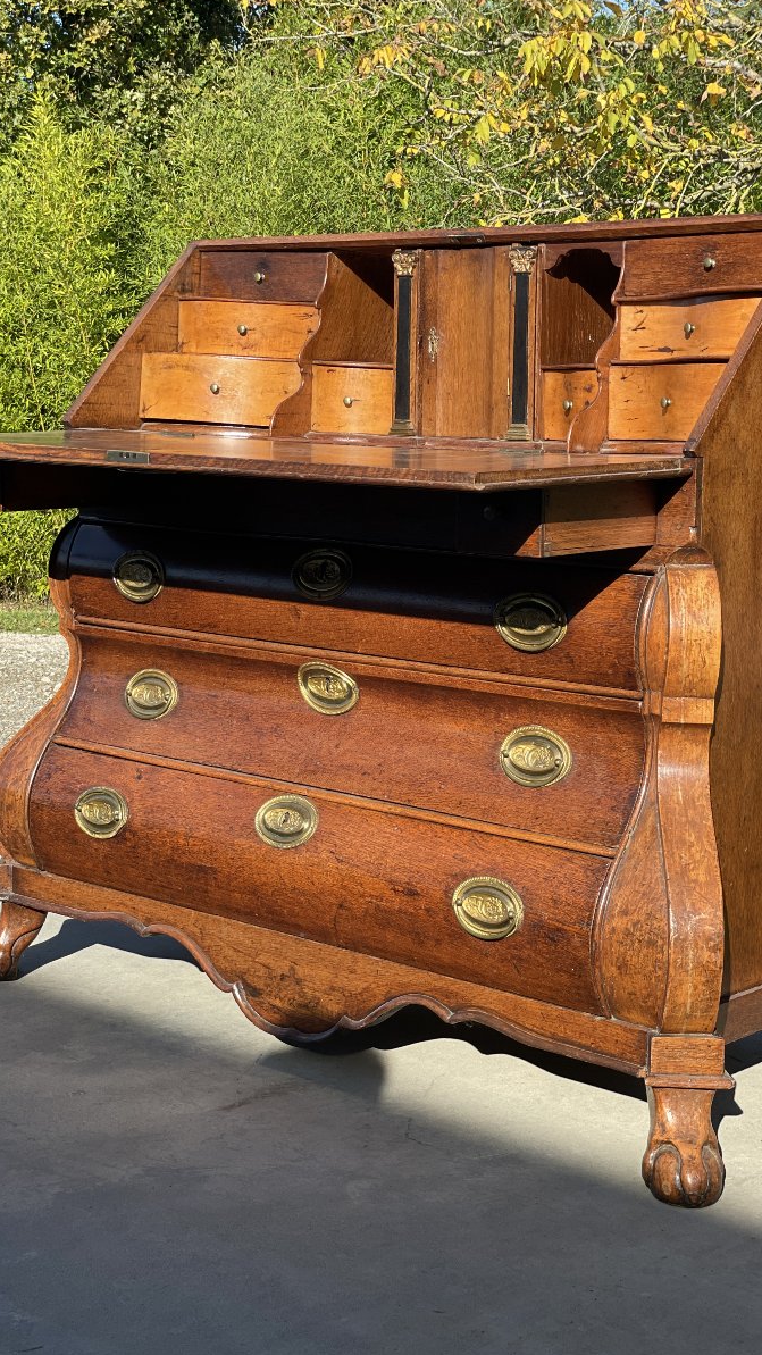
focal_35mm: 57
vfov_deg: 36.6
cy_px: 677
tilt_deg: -7.5
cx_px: 437
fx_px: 2048
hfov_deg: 21.1
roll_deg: -0.6
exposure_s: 1/716
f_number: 2
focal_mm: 6
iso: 25
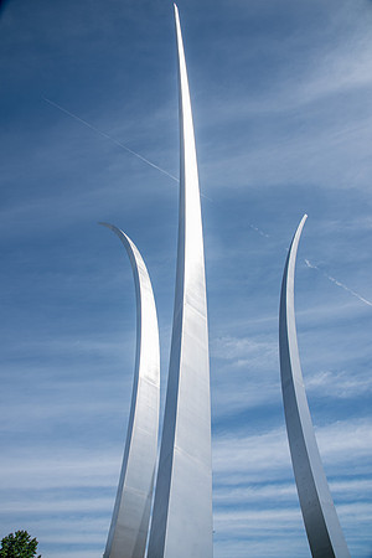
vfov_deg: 73.7
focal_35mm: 24
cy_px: 279
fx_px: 372
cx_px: 186
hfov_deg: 53.1
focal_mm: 24
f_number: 10
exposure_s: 1/160
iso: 100
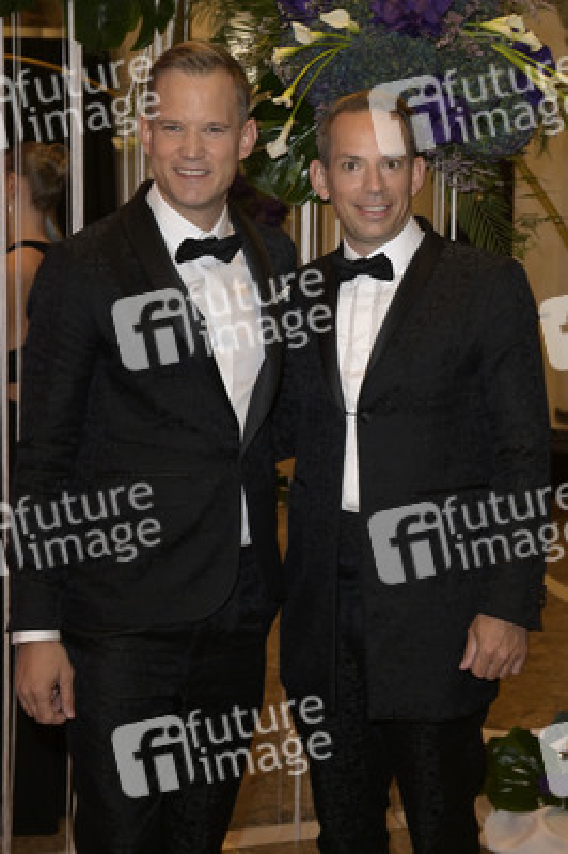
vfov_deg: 36.3
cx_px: 284
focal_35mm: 55
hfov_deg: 24.6
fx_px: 1304
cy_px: 427
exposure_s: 1/80
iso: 2500
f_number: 5.6
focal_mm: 55
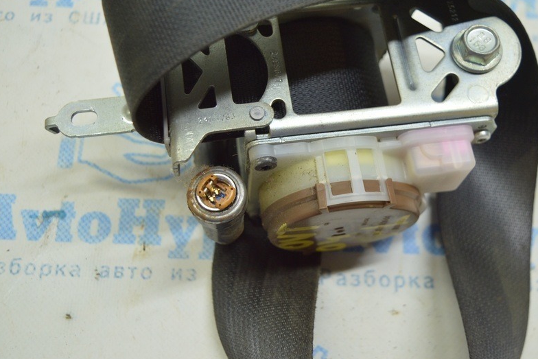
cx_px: 277
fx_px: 702
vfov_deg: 28.6
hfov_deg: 41.9
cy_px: 141
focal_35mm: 47
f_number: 4
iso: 400
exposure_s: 1/60
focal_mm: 24
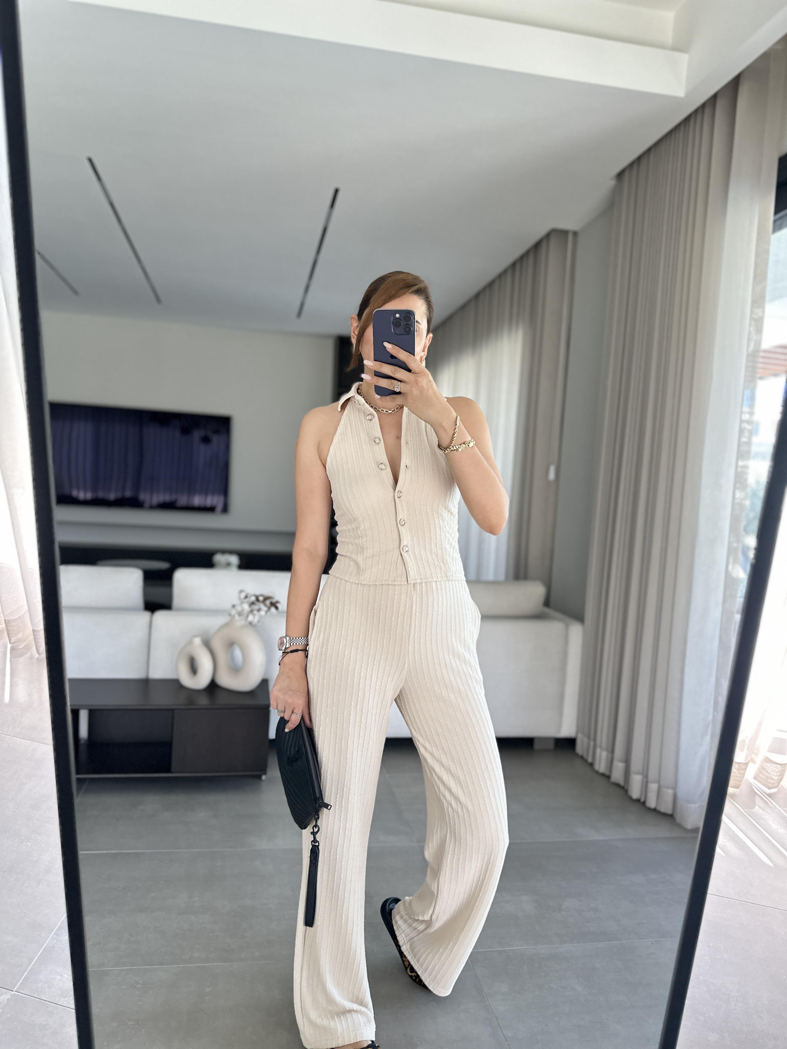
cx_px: 394
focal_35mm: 24
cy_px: 524
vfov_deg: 71.6
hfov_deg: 56.8
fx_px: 728
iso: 250
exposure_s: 1/110
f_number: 1.78
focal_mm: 6.86
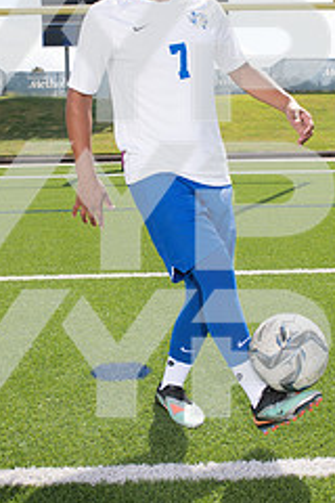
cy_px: 207
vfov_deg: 33.3
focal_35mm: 60
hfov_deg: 22.6
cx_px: 172
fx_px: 837
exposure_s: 1/400
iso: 125
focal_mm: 32
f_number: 7.1
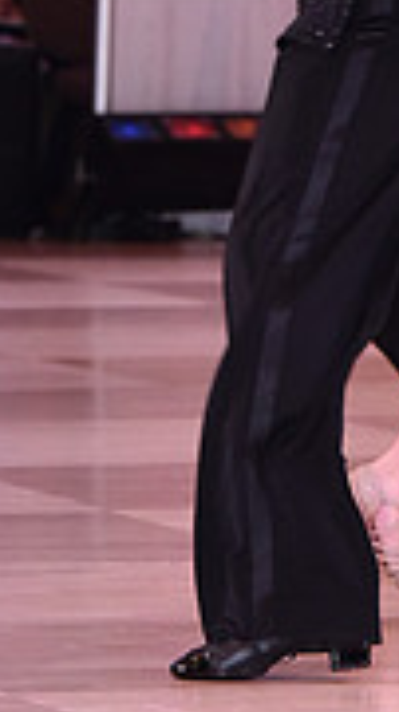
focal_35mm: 539
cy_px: -134
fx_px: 10157
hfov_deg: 2.2
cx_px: 523
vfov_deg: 4.0
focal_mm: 160
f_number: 5.6
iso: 2000
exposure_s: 1/250
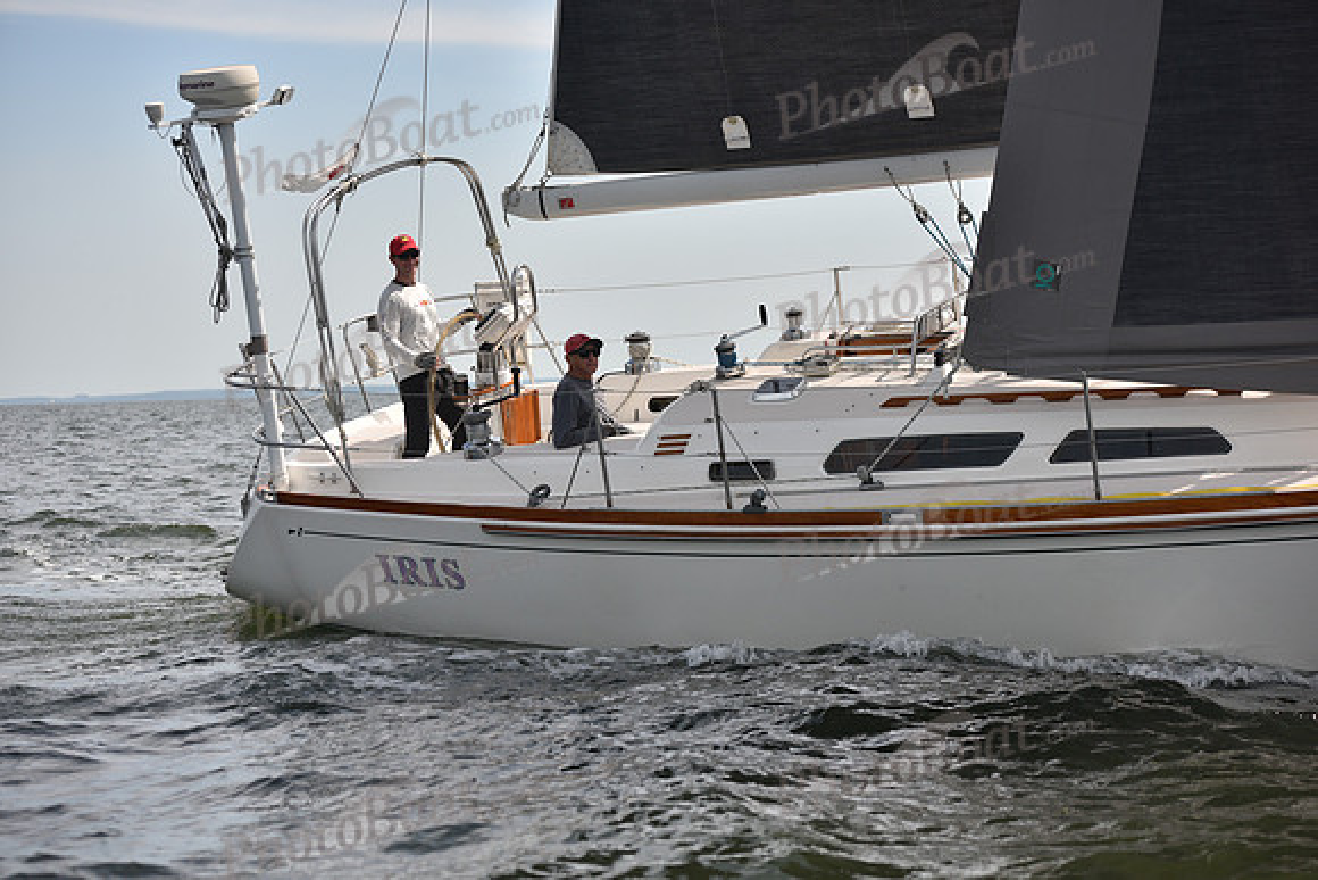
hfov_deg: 25.4
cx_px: 659
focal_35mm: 80
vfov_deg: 17.1
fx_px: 2929
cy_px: 440
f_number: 4
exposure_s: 1/1250
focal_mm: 80
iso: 250
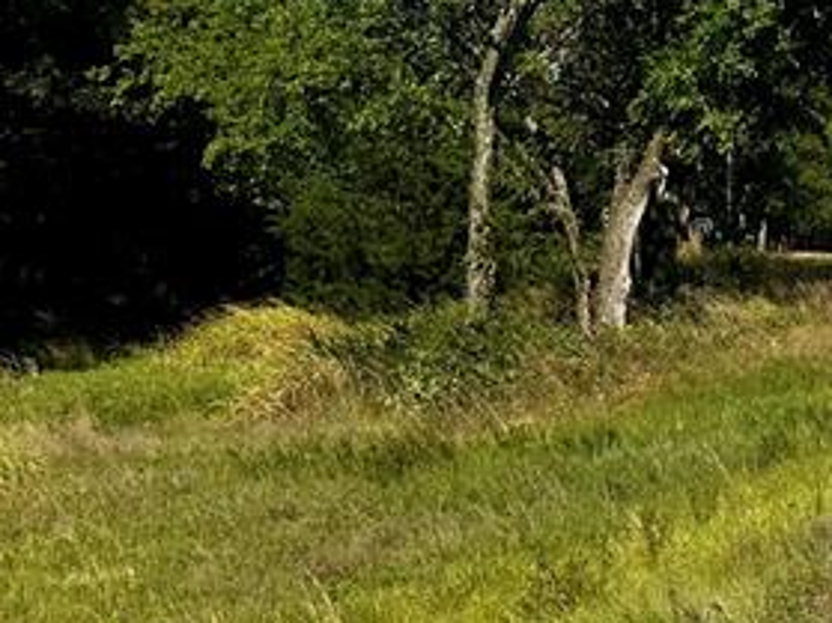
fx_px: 2114
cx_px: 1074
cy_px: 134
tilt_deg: +3.1
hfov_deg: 20.4
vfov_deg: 16.7
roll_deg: -2.6
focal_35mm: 88
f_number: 1.78
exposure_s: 1/5525
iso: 80
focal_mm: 6.86
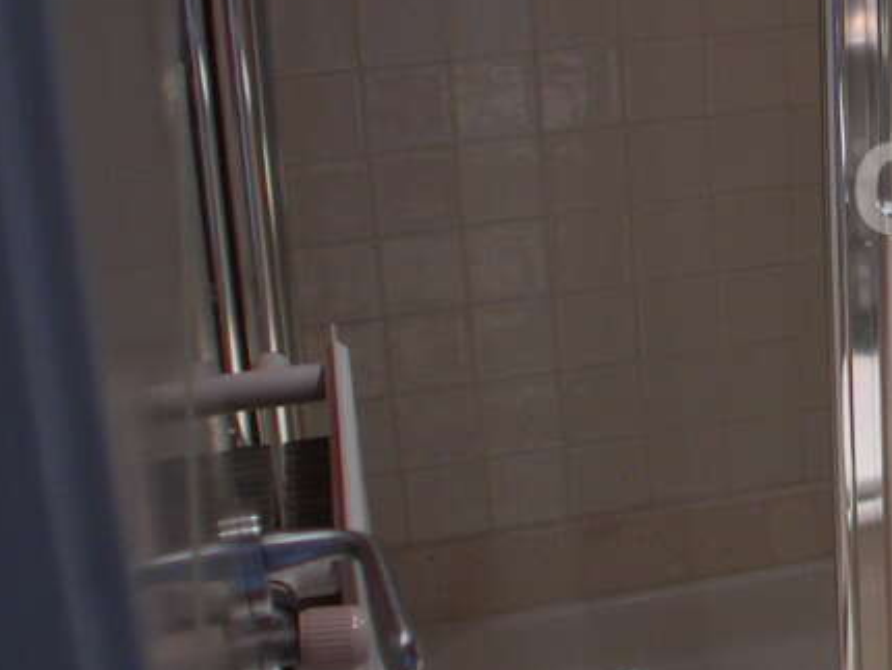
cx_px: 1081
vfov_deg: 13.0
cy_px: 83
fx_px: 2913
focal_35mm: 113
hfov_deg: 16.6
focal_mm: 8
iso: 100
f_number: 2.8
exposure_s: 1/11.6
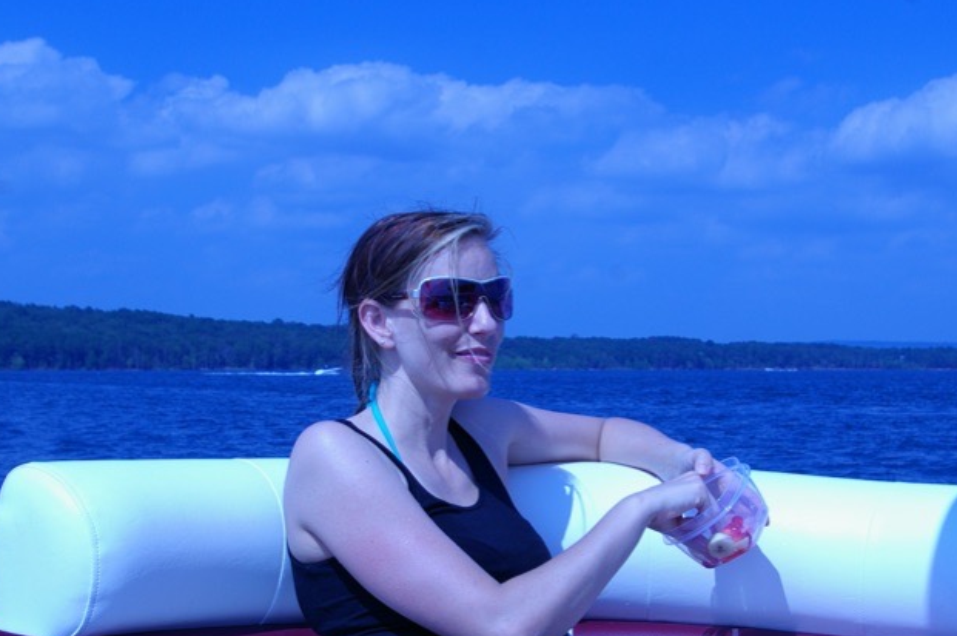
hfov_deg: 32.9
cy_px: 403
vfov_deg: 22.2
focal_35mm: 61
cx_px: 476
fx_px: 1620
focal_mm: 28
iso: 200
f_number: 9.5
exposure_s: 1/500
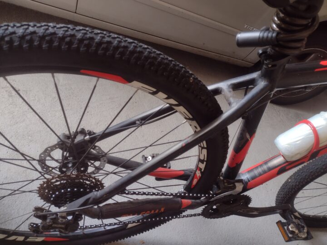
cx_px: 164
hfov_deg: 65.3
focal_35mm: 27
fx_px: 255
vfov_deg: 51.4
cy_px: 122
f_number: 1.7
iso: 198
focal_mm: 4.71
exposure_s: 1/120
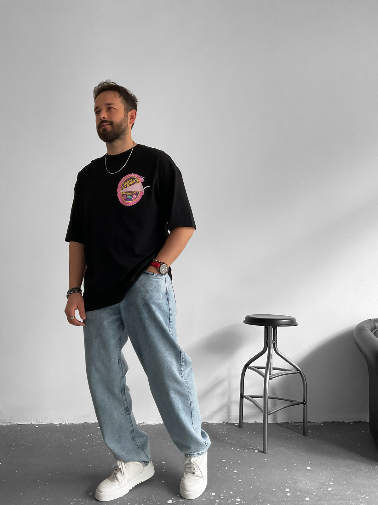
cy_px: 252
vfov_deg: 61.7
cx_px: 189
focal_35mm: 29
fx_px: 422
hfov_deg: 48.2
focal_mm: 3
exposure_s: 1/120
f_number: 1.8
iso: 50
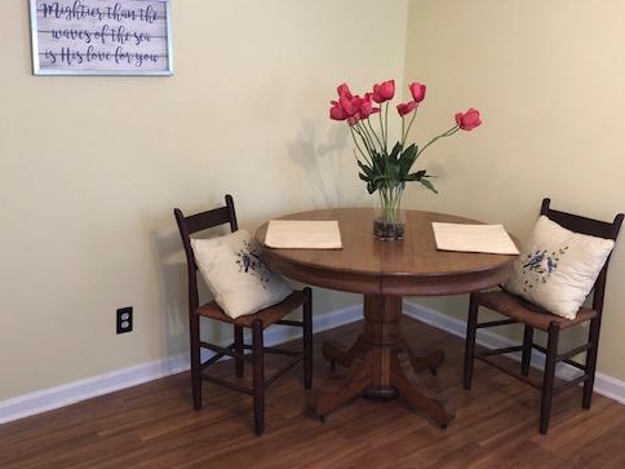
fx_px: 668
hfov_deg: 50.1
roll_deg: -1.1
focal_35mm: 37
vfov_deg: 38.5
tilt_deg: -10.2
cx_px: 302
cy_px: 190
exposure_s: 1/15
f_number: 1.8
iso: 50
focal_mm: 4
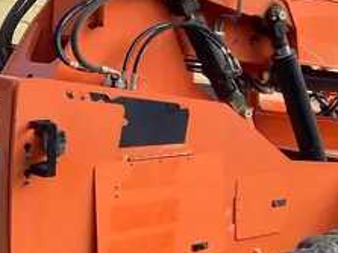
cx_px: 321
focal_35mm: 92
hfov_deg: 20.8
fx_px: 898
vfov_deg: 16.0
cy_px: 113
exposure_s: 1/684
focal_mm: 3.99
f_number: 1.8
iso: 20
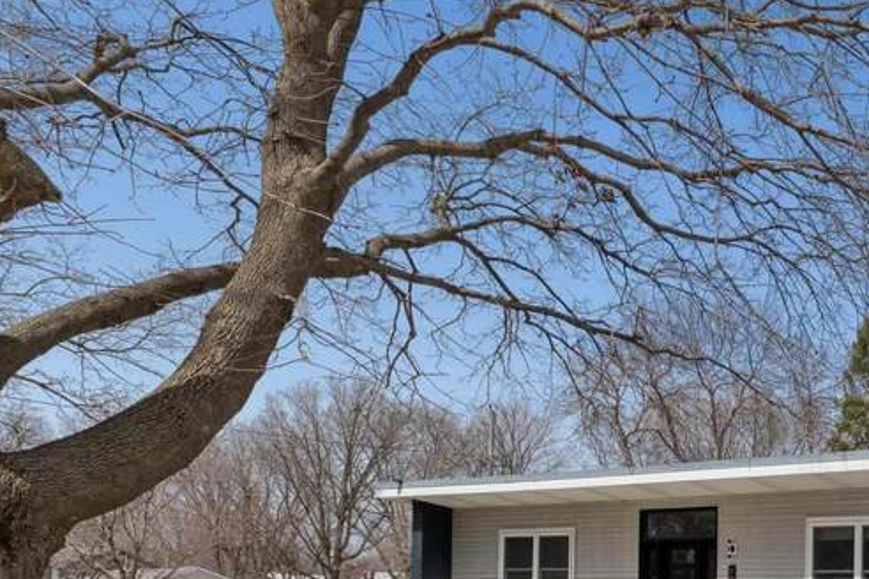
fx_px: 941
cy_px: 589
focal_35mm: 39
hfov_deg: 39.6
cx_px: 975
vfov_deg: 31.4
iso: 125
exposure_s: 1/640
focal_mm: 10
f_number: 8
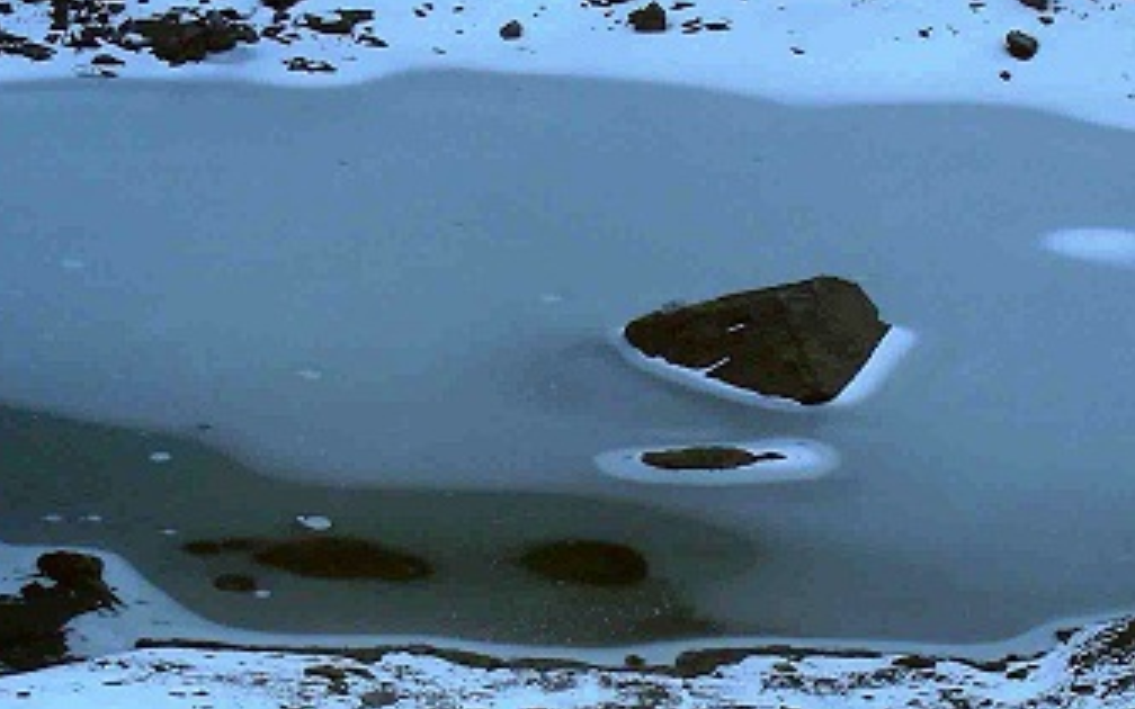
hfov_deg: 16.2
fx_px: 3990
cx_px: 652
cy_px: 105
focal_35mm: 129
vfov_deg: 10.1
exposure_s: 1/158
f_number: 4
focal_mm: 9.7
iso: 50
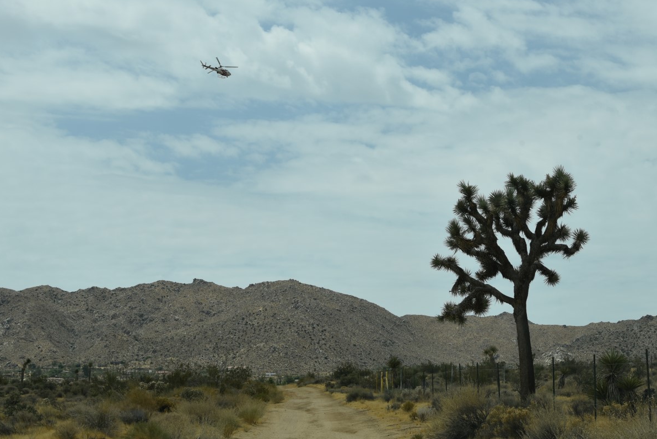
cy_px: 163
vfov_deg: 17.9
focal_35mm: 76
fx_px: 1388
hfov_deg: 26.6
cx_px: 399
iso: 200
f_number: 11
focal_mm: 56
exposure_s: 1/500
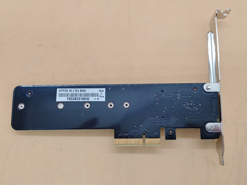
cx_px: 124
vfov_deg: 32.9
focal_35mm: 44
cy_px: 92
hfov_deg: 42.9
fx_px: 314
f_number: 1.8
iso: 50
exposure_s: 1/112
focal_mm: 4.36
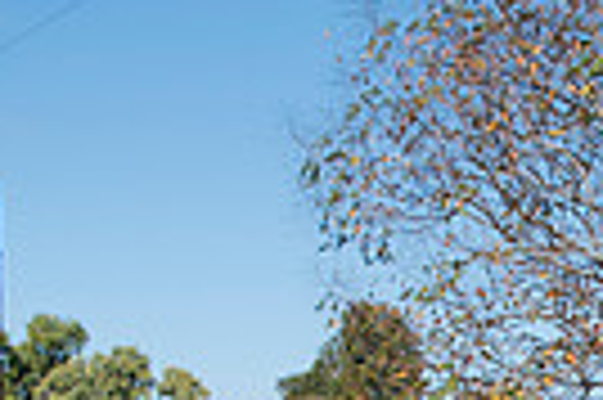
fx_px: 1740
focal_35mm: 104
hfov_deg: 18.1
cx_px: 828
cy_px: 861
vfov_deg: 11.5
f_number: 4.5
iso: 250
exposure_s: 1/1600
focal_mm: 24
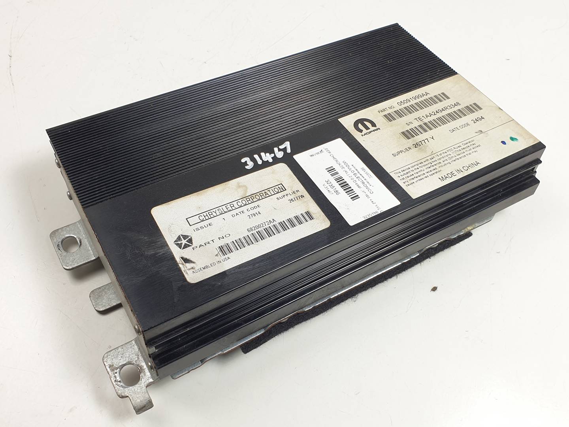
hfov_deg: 67.3
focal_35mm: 26
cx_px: 284
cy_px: 214
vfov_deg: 53.1
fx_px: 427
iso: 50
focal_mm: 4.3
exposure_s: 1/127
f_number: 2.4
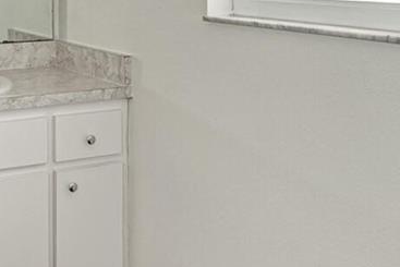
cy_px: -47
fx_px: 678
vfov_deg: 20.9
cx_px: 34
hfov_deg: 31.2
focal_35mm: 61
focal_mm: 14
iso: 100
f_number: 7.1
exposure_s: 1/40
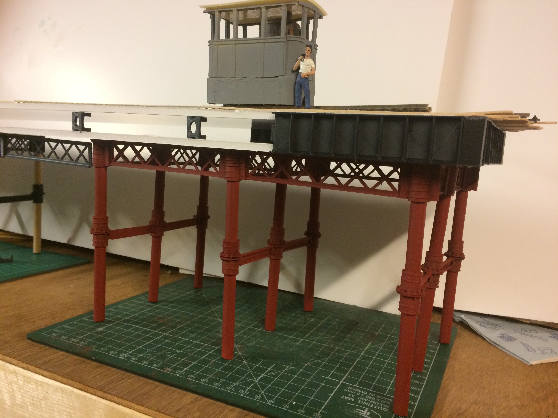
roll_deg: -2.6
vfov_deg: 48.2
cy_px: 209
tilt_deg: -6.8
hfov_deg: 61.7
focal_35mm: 29
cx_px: 279
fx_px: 467
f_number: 2.2
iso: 250
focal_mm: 4.15
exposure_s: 1/33
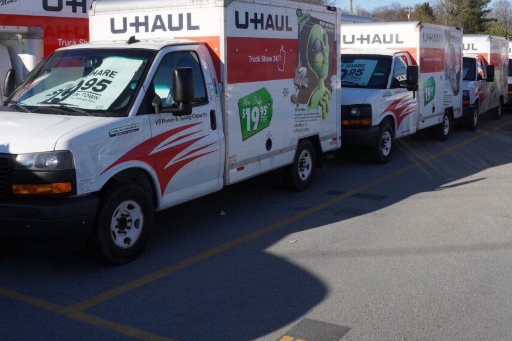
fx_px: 594
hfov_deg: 46.6
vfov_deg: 31.7
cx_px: 278
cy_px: 104
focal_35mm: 42
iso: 1000
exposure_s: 1/500
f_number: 18
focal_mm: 19.7
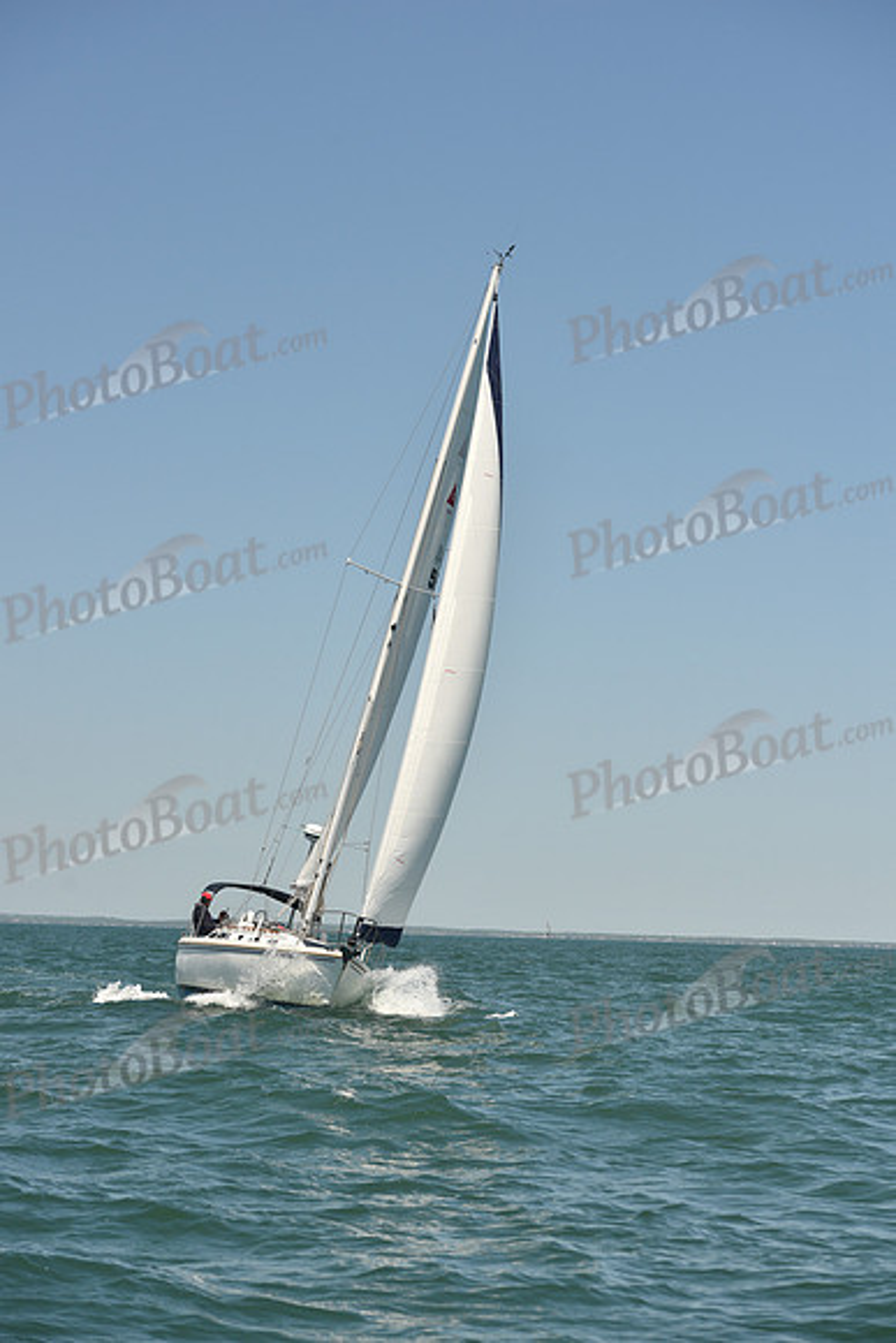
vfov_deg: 23.6
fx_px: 3209
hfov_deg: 15.9
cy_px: 672
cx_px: 448
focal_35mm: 86
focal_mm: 86
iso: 250
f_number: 6.3
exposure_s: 1/800
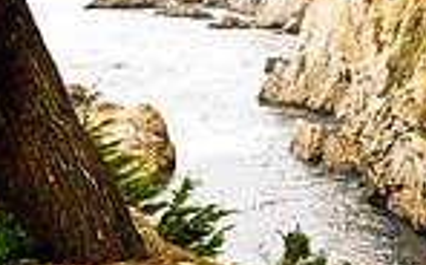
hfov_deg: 21.8
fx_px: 1078
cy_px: -40
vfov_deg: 13.7
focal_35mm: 93
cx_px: 390
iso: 1600
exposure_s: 1/180
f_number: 11
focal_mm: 20
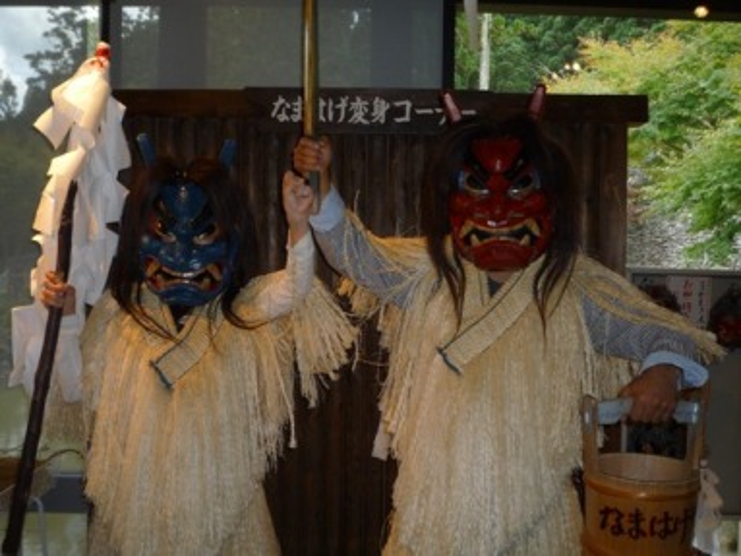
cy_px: 278
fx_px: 835
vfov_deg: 36.8
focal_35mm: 39
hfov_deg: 47.9
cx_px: 370
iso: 100
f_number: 4
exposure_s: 1/40
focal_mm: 6.8
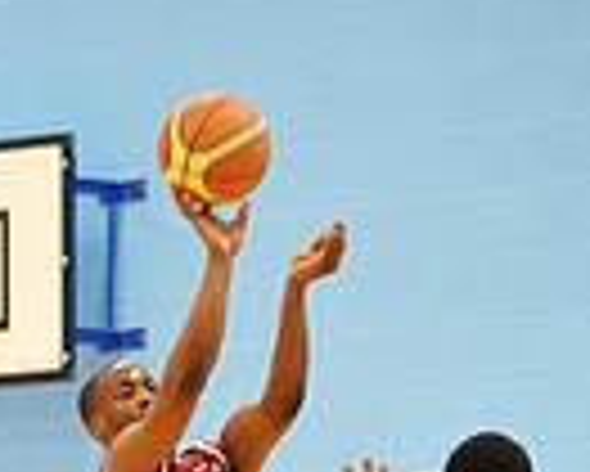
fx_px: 6745
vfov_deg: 4.0
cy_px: 836
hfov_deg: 5.0
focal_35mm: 386
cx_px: 214
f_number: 2.8
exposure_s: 1/400
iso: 8000
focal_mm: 120
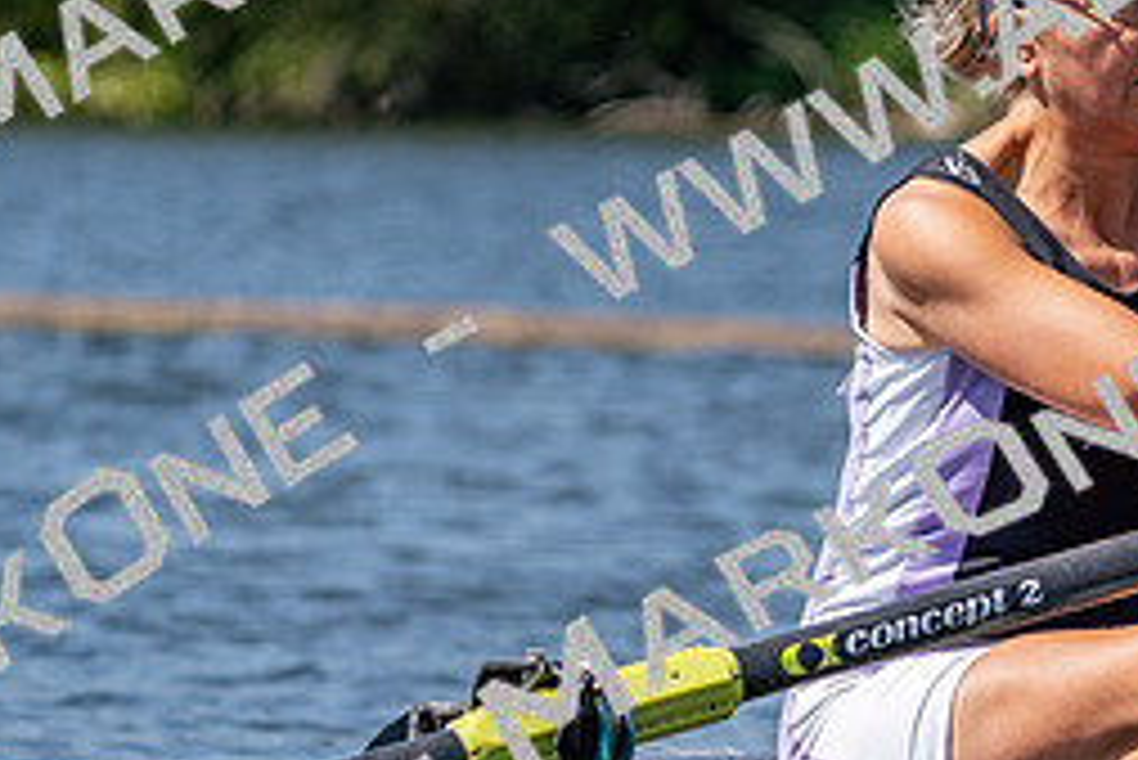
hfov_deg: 4.5
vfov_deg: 3.0
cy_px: 313
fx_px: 14486
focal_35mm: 458
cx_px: 1107
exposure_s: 1/2000
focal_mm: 200
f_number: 5.6
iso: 250
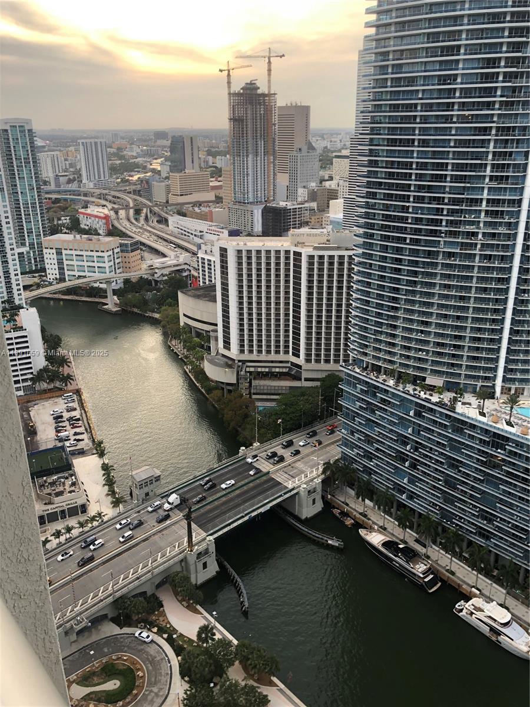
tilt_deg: -20.1
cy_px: 354
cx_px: 265
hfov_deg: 49.7
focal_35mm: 28
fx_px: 572
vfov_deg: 63.4
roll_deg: +0.3
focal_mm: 4
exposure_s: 1/120
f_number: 1.8
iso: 50
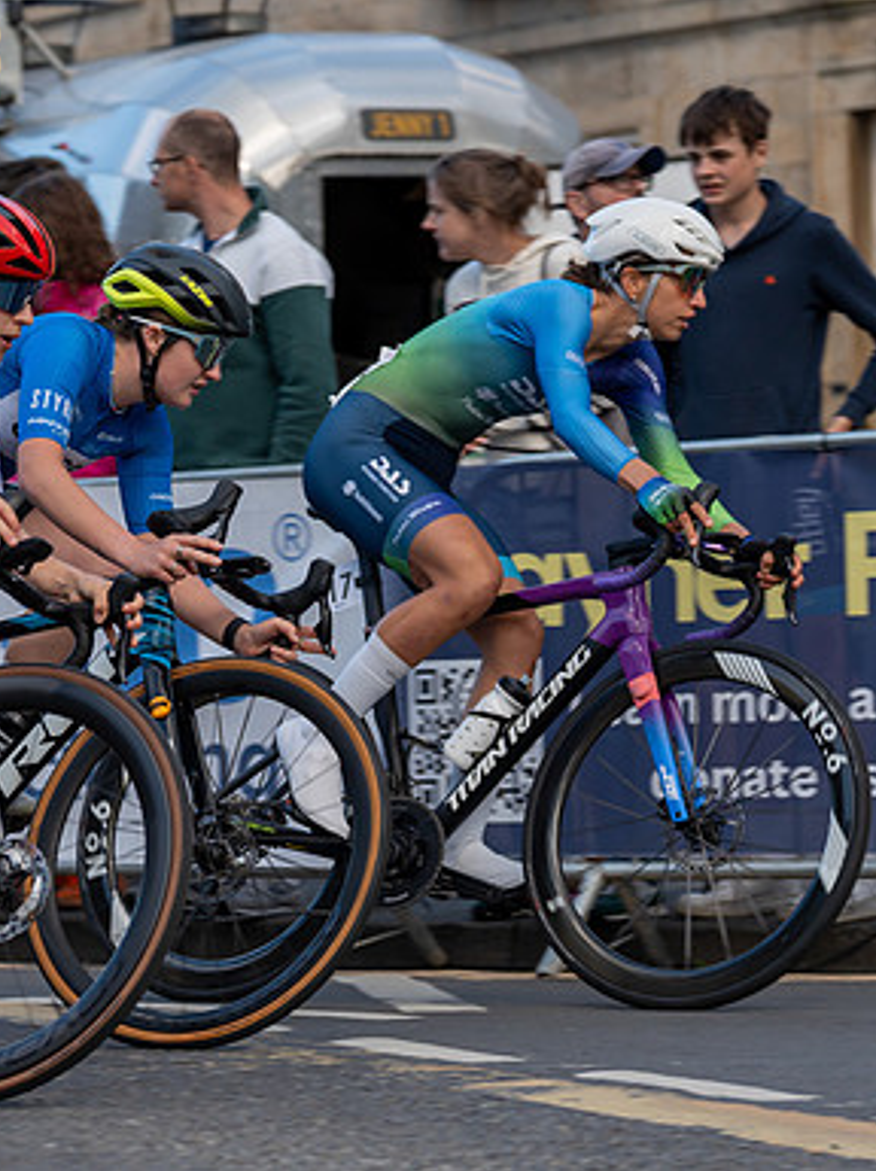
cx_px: 5
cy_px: 484
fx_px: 5103
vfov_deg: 13.1
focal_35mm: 151
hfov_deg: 9.7
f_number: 3.2
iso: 320
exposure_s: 1/1000
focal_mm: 77
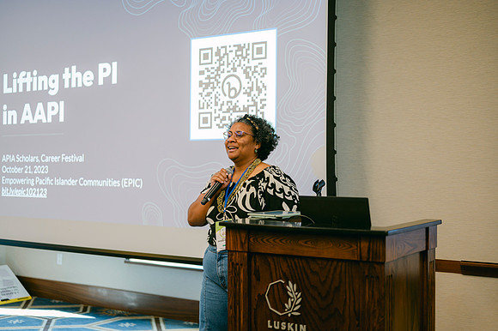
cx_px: 249
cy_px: 166
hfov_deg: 39.0
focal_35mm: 51
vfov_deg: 26.5
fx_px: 703
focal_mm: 50
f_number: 2
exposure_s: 1/125
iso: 640
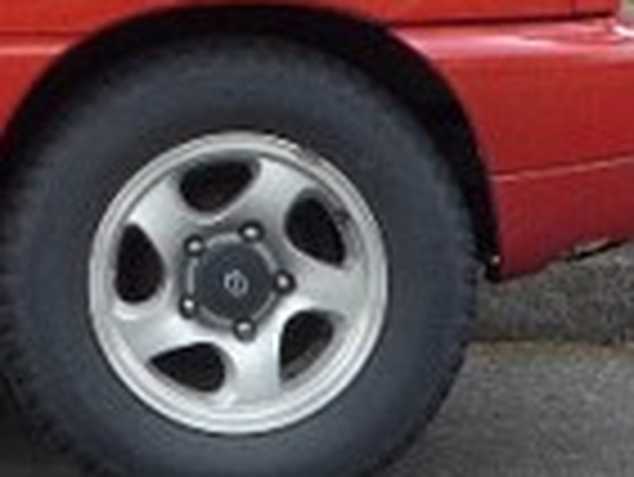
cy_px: -162
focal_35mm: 276
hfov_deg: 7.0
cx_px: -580
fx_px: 5059
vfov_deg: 5.4
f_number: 4.5
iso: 100
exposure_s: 1/80
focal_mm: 7.5
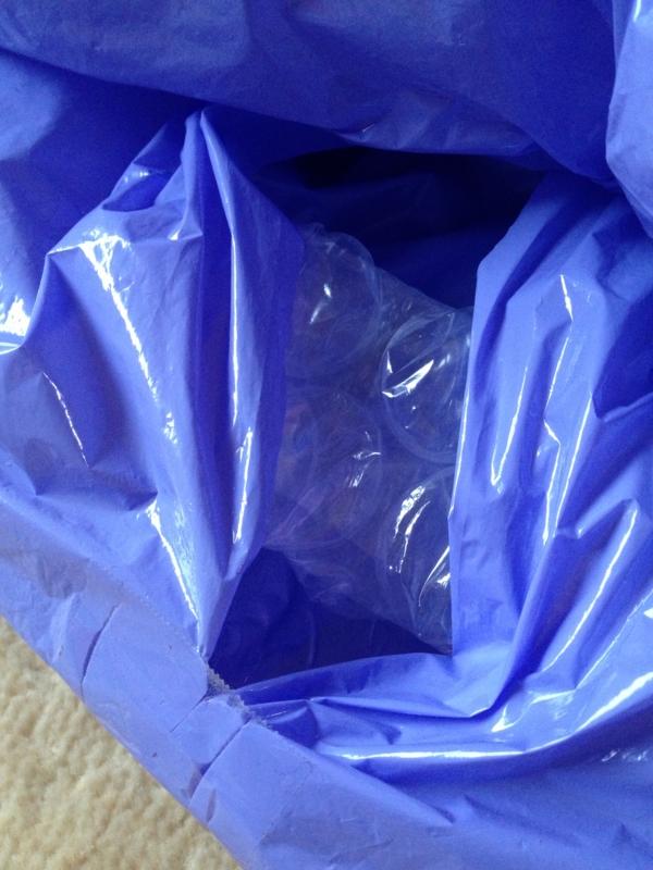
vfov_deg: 52.6
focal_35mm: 35
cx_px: 326
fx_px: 880
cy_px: 435
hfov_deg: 40.7
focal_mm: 4.28
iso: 250
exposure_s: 1/20
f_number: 2.4
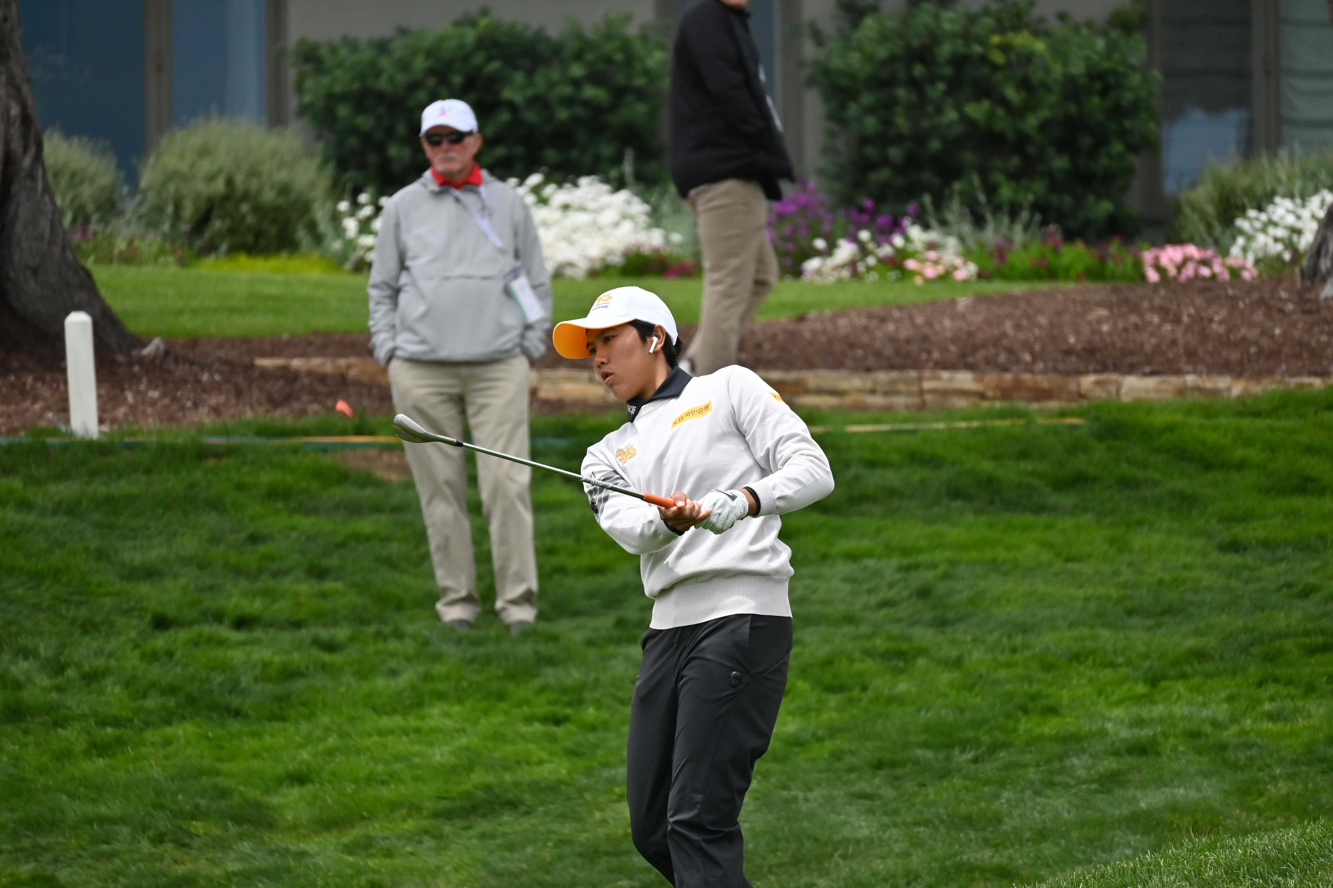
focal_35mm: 375
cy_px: 444
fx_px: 13884
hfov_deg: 5.5
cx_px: 666
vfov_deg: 3.7
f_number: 6.3
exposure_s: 1/4000
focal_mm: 250
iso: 800
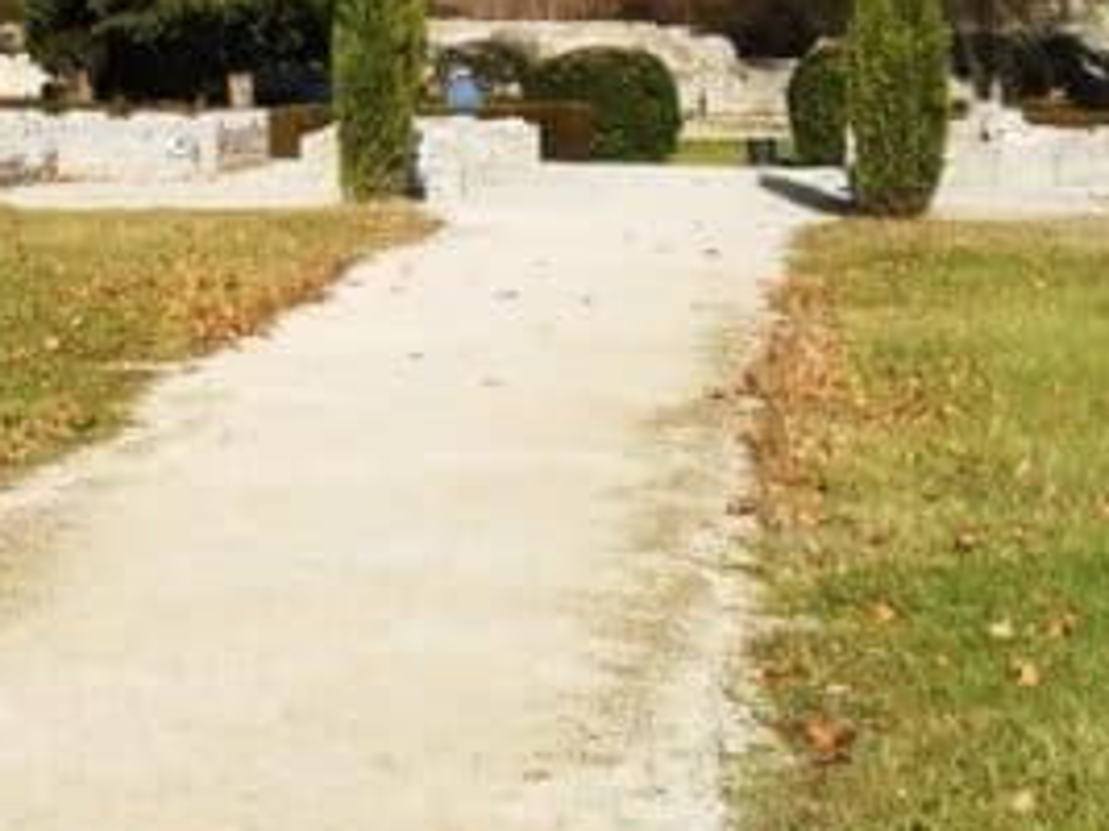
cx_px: -8
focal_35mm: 117
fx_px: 3747
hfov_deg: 16.5
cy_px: -702
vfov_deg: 11.6
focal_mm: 3.83
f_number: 2.2
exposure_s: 1/909
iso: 50
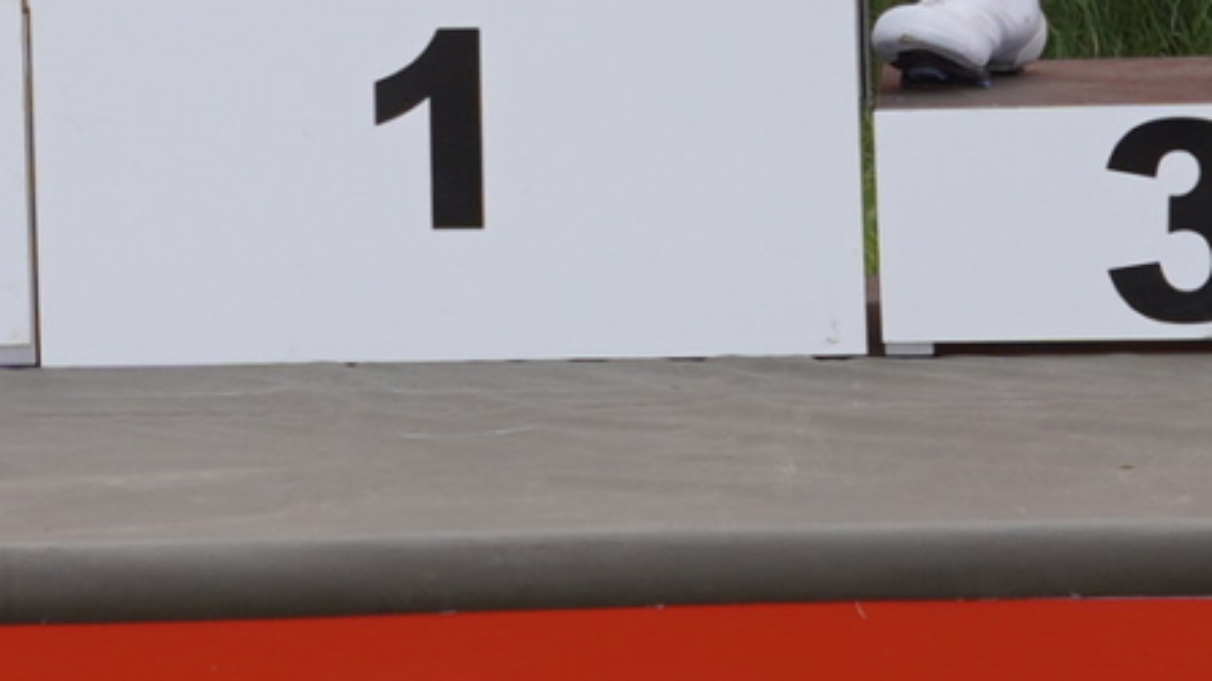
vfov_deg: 3.8
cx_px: -335
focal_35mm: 318
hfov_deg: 6.7
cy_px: -776
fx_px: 10211
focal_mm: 35.2
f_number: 4.5
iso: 100
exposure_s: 1/500
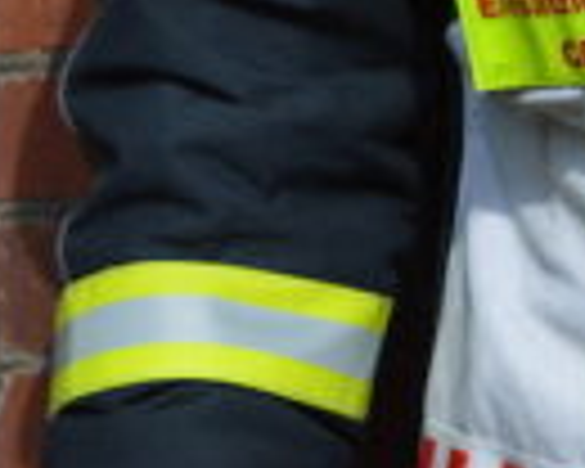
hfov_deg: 1.2
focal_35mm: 1664
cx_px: 1084
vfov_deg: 0.9
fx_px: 28810
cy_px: -598
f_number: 5.6
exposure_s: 1/500
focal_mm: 200
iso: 125
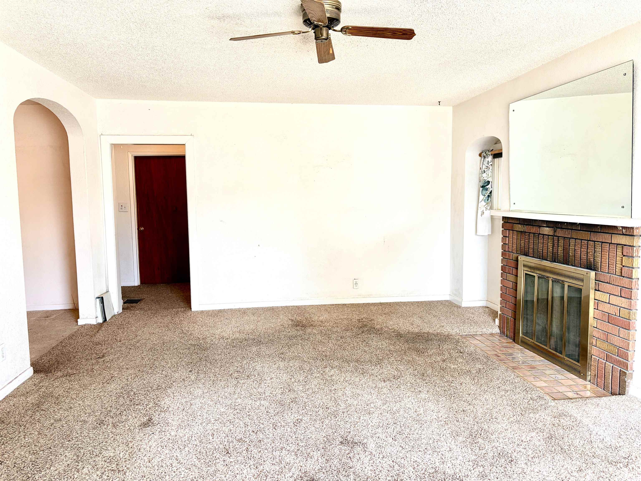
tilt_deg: -5.5
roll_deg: +0.9
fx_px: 481
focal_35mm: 26
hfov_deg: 67.3
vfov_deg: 53.1
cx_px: 320
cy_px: 240
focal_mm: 5.96
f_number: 1.6
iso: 80
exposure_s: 1/120
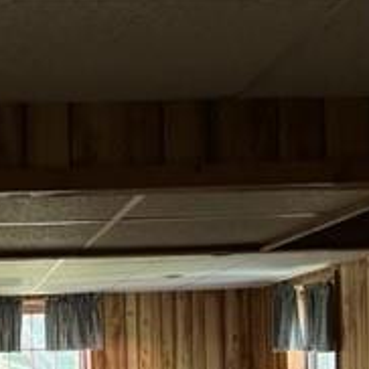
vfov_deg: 20.6
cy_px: 383
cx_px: 0
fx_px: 977
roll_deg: +1.6
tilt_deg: +0.6
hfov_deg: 20.7
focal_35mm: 81
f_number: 1.5
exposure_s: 1/40
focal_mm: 5.7
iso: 640
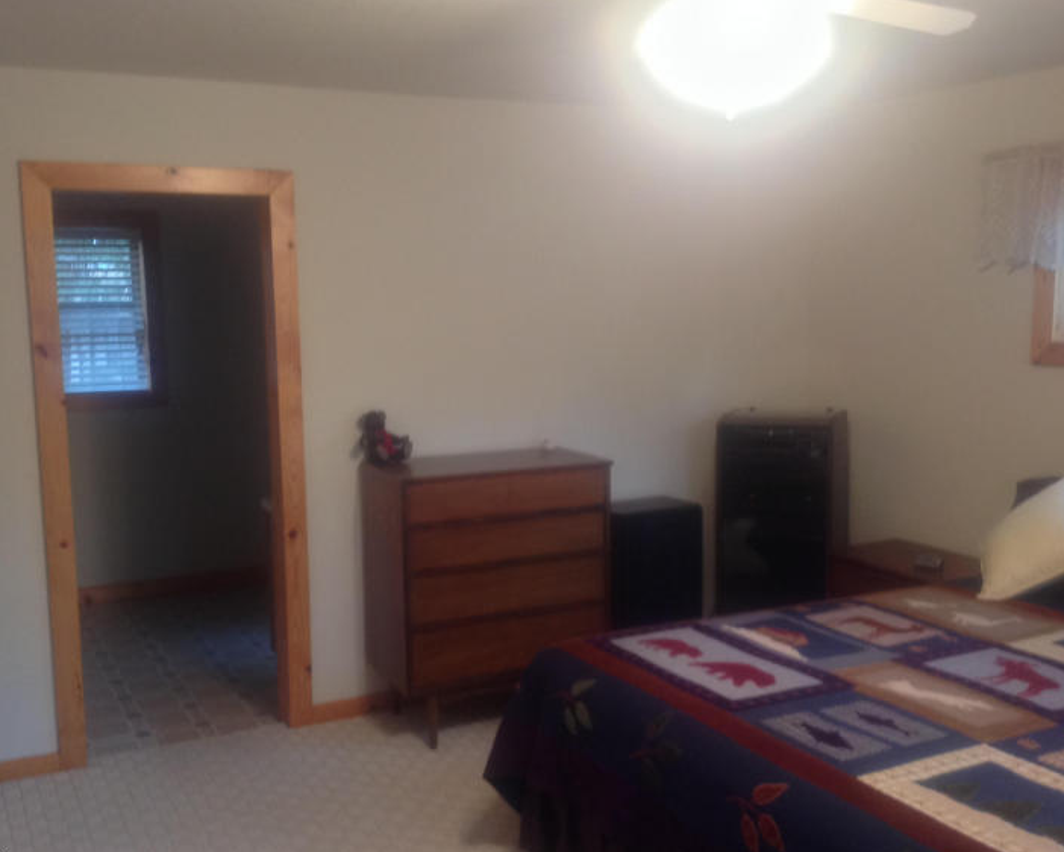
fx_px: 1228
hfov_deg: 46.8
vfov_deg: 38.2
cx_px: 498
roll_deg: -0.1
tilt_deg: -8.4
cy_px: 440
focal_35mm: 39
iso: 125
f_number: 2.4
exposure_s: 1/15
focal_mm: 4.28
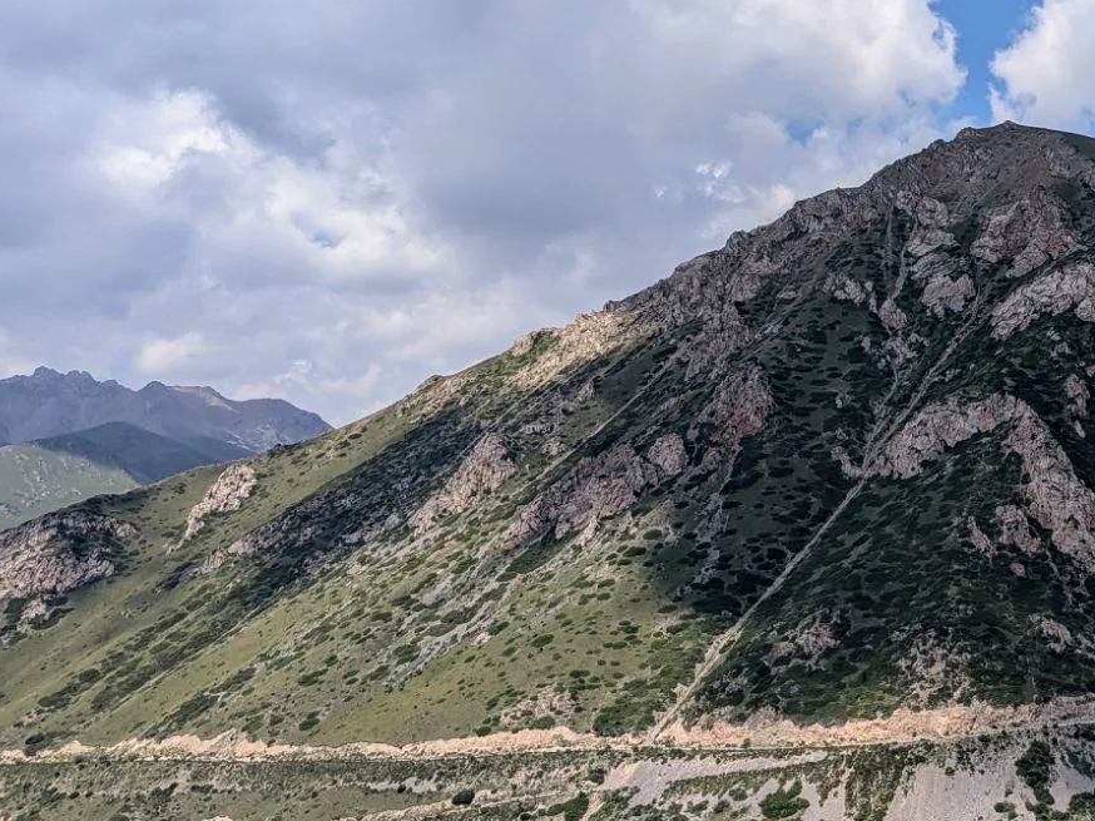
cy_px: 320
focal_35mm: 55
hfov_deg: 32.7
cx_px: 1035
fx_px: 1739
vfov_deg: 26.5
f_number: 1.85
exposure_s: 1/3333
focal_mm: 6.81
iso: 43
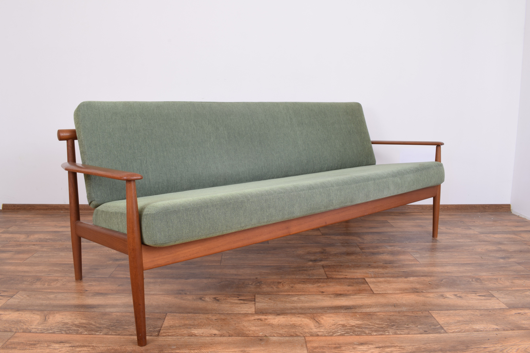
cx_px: 260
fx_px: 412
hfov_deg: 65.5
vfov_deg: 46.4
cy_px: 176
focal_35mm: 28
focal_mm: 18
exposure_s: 3
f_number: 22
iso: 100
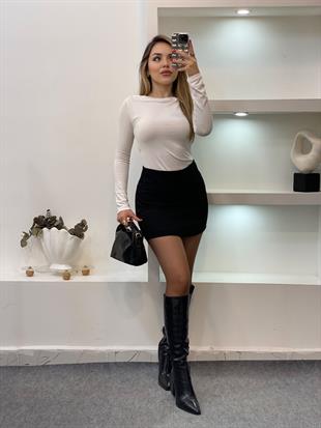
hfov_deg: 28.0
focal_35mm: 52
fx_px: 643
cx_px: 160
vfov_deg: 36.8
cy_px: 214
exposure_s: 1/100
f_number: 2
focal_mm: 6
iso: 80
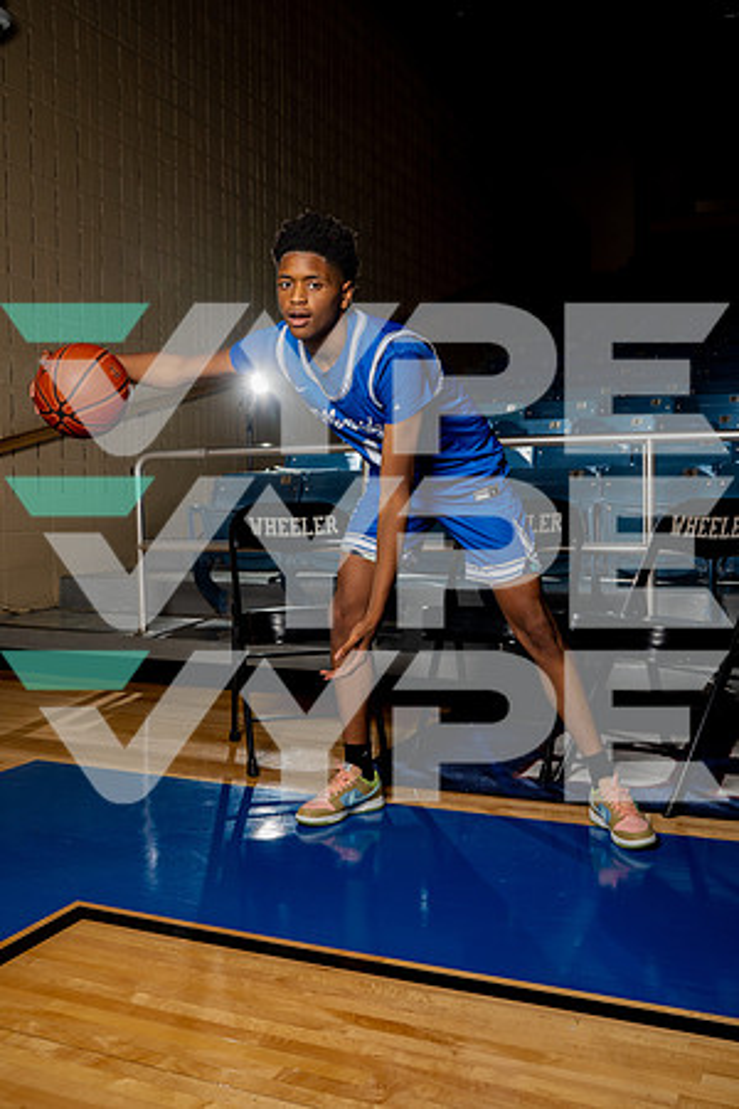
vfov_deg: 54.4
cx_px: 370
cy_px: 554
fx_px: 1078
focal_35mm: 35
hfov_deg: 37.9
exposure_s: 1/250
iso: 320
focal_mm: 35
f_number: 6.3
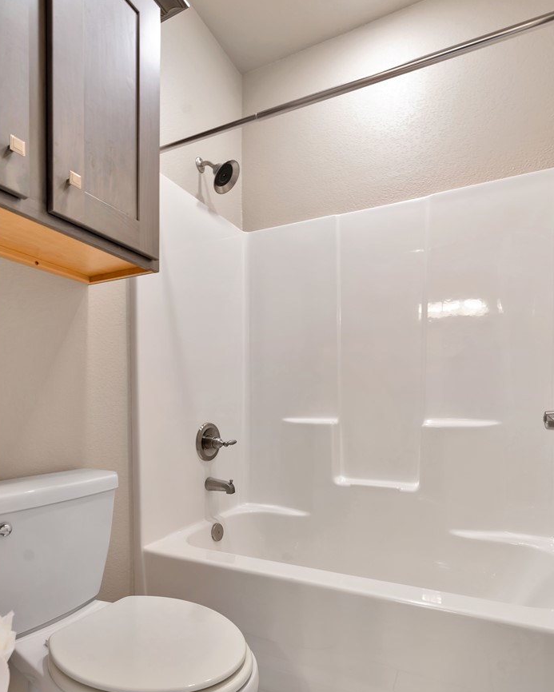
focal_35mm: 20
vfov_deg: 79.3
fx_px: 410
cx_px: 281
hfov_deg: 68.1
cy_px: 419
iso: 100
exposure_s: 1/1.67
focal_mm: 17
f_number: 6.3
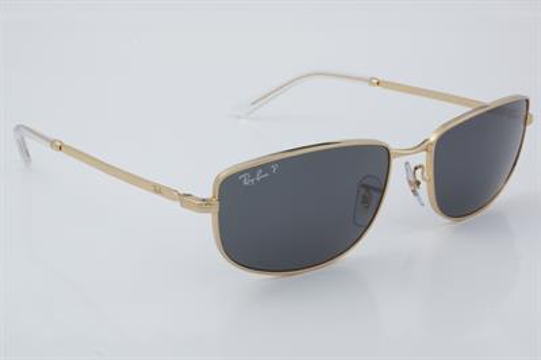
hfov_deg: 27.0
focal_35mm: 75
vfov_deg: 18.2
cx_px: 270
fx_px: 1126
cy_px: 180
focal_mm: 50
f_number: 32
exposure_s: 1/4
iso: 100
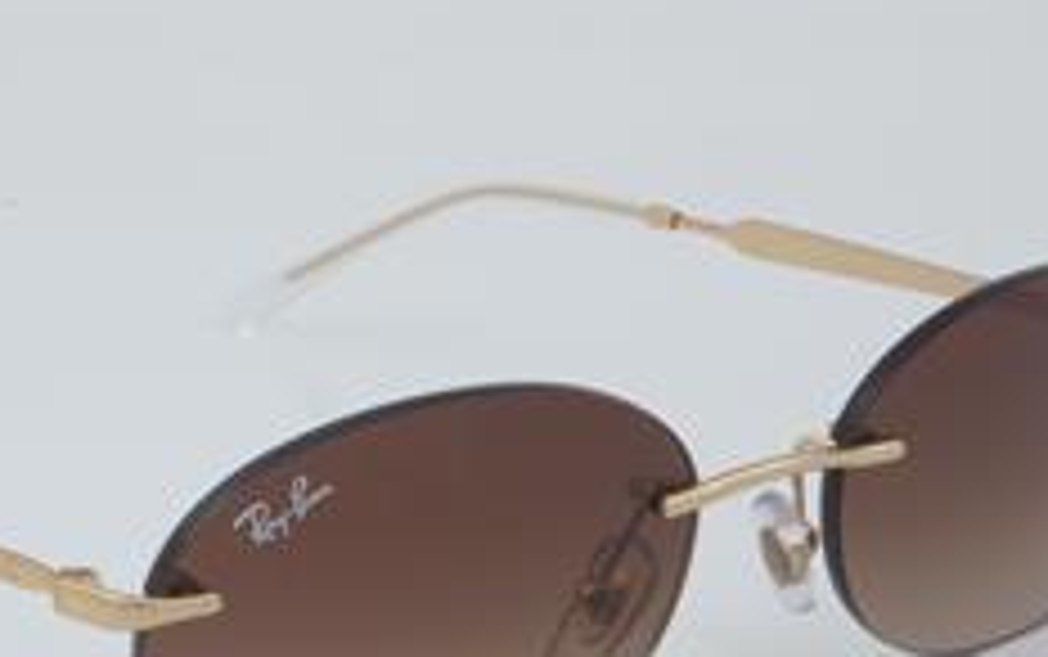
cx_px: 342
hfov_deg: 15.9
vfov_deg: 10.0
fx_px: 3744
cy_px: 540
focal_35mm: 131
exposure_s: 1/3
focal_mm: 50
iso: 100
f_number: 32
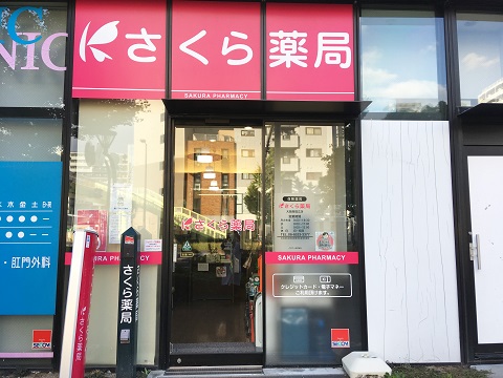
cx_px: 252
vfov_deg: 48.2
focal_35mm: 29
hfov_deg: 61.7
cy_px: 189
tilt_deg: +5.9
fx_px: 421
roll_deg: +0.4
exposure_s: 1/175
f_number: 2.2
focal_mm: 4.15
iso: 25
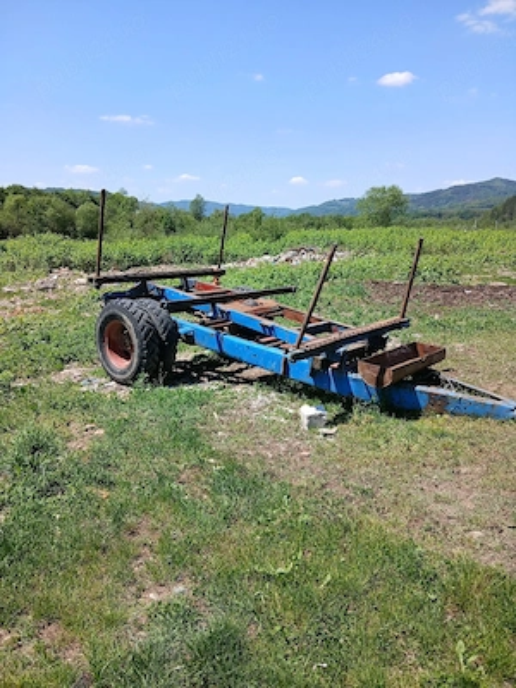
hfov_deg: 53.1
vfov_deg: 67.3
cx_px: 258
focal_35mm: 26
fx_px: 517
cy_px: 344
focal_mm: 3.98
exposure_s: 1/417
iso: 20
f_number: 1.8
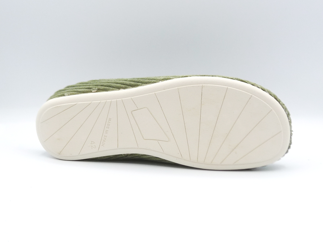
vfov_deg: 24.4
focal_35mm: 60
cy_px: 121
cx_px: 162
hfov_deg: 32.2
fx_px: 560
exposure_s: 1/200
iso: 100
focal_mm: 6
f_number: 4
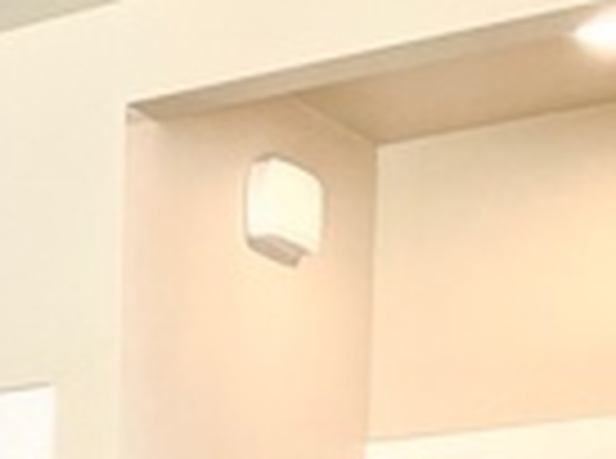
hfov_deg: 13.7
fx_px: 2254
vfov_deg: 10.7
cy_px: 904
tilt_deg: -1.8
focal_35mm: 127
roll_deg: -0.6
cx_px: -537
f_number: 1.6
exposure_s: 1/120
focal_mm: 4.2
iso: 32
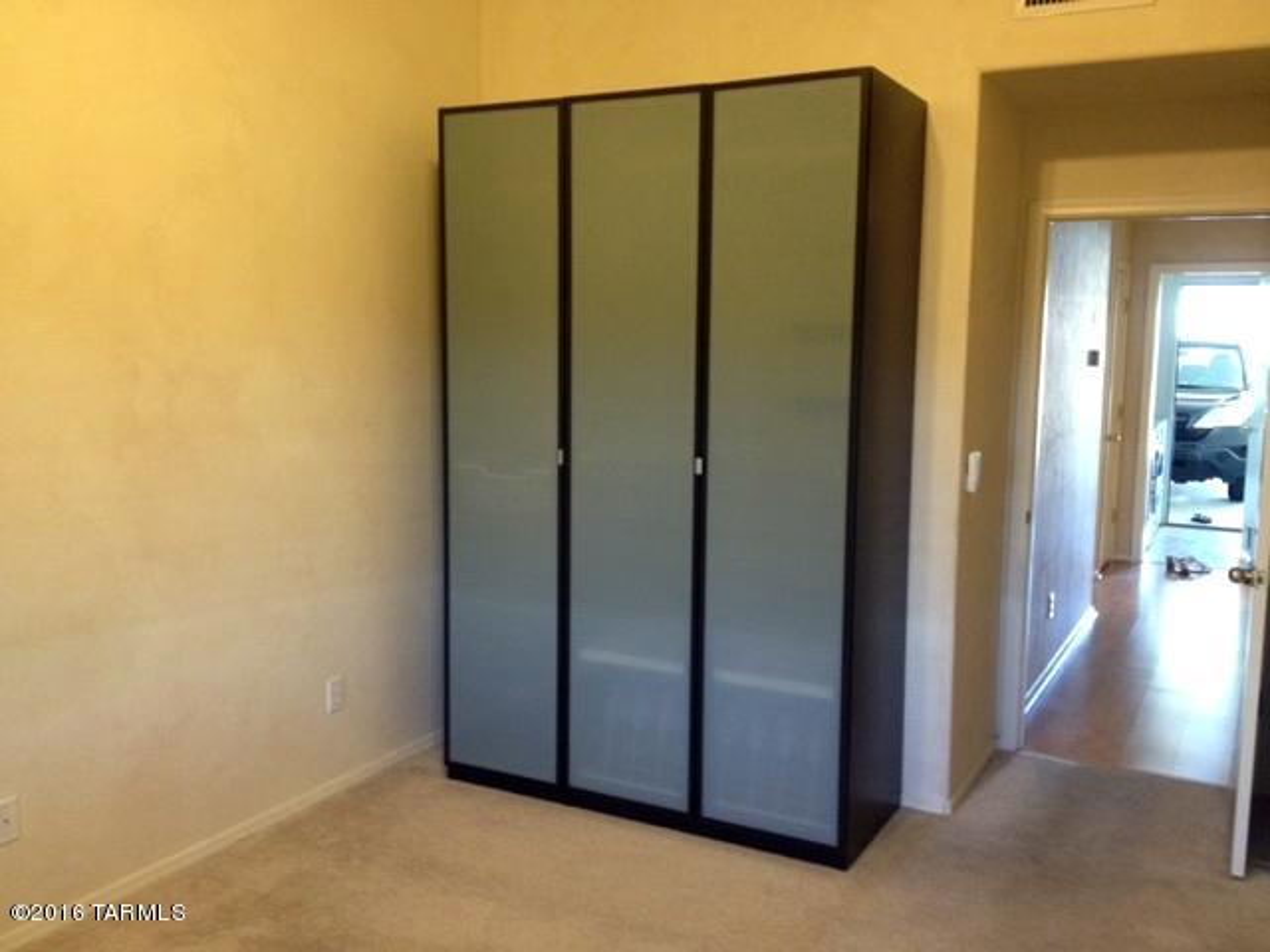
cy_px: 476
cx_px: 635
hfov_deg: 52.6
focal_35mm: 35
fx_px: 1284
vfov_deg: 40.7
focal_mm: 4.28
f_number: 2.4
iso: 250
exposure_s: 1/20
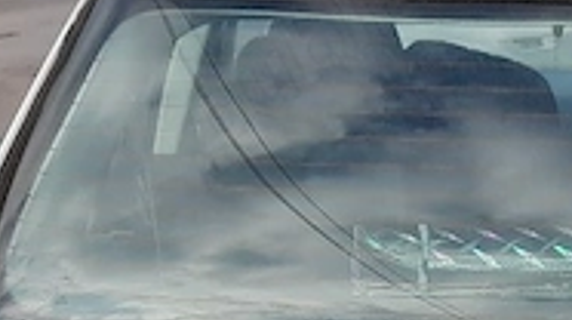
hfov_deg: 23.6
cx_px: 507
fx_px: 1333
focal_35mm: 88
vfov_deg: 12.9
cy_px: 495
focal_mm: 4.6
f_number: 2
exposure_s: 1/303
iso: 20
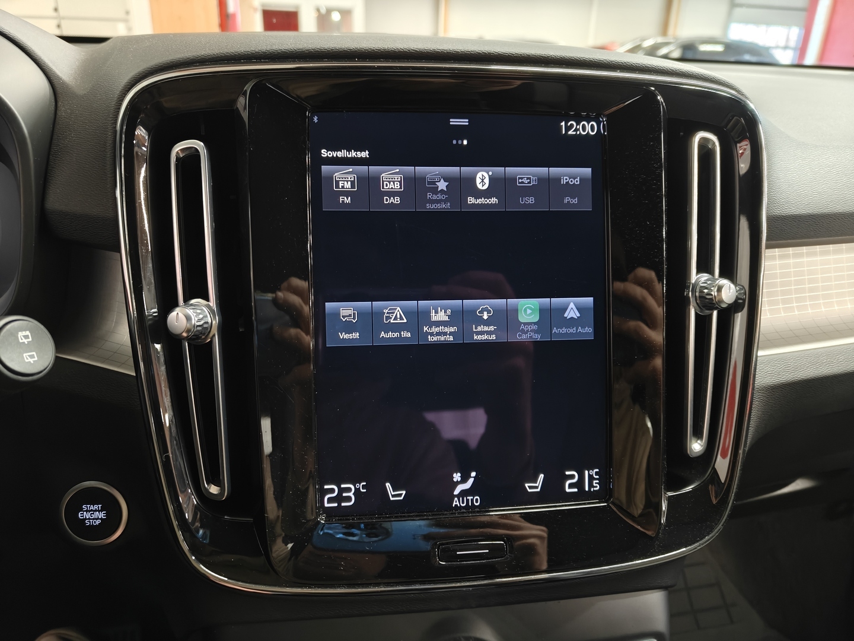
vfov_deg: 56.8
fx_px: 592
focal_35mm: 24
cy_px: 320
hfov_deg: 71.6
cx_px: 427
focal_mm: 5.59
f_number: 1.8
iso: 200
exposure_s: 1/33
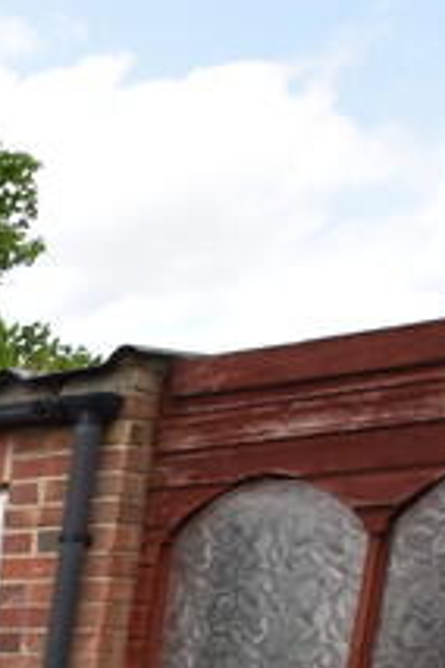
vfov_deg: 23.7
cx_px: -1015
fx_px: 1335
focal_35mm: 72
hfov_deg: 10.3
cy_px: 936
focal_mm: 10
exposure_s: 1/160
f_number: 6.3
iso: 100
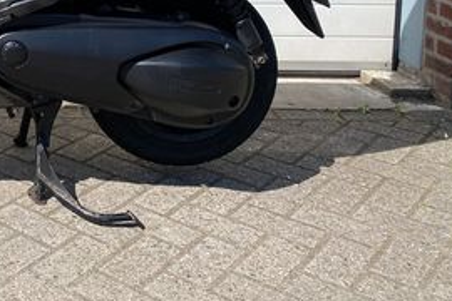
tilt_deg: -6.5
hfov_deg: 28.2
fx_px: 803
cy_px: -94
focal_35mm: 64
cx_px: -60
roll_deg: -1.0
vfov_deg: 19.5
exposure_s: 1/3040
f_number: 1.8
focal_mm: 4.25
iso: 32
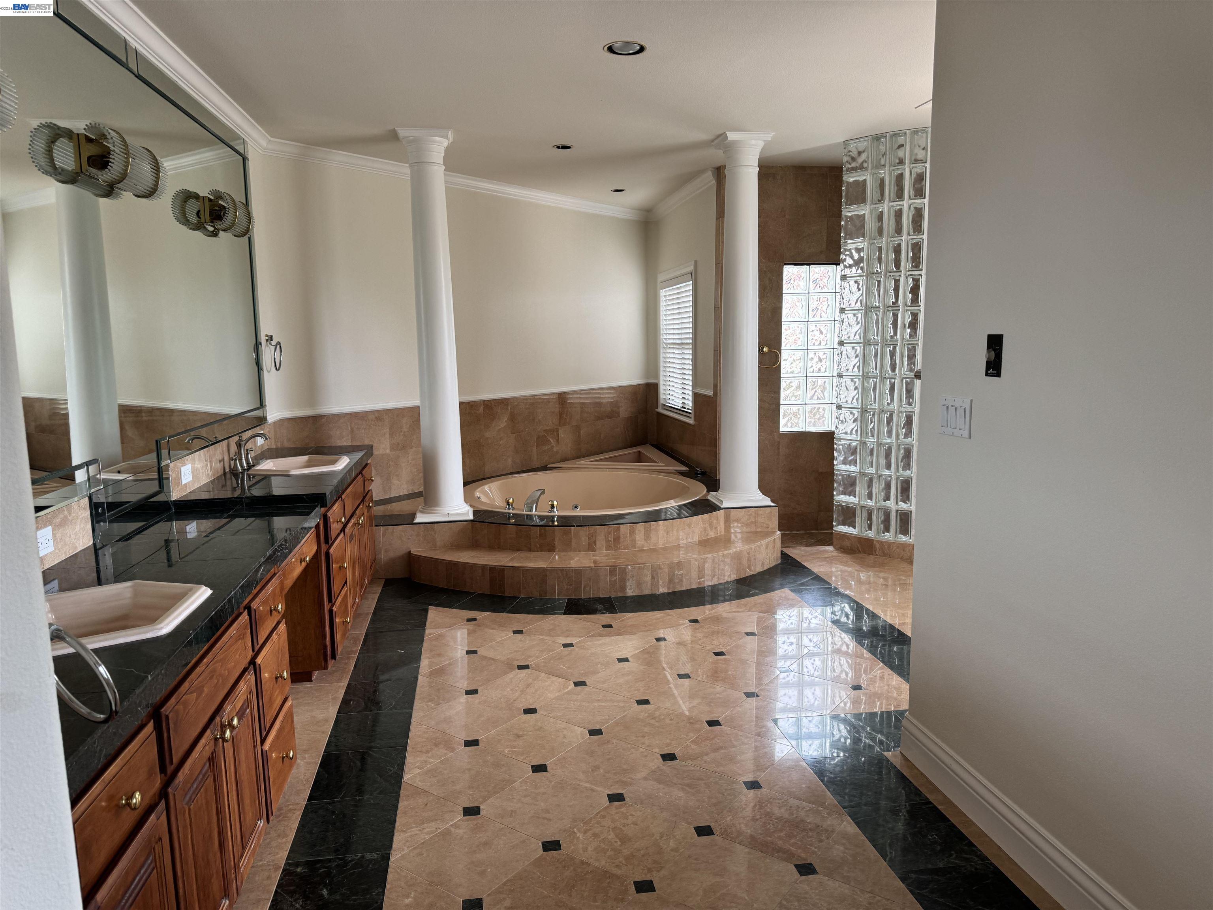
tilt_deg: -8.7
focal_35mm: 24
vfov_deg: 56.8
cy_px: 455
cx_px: 606
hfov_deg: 71.6
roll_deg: +0.1
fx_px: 841
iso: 125
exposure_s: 1/121
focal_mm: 6.76
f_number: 1.78
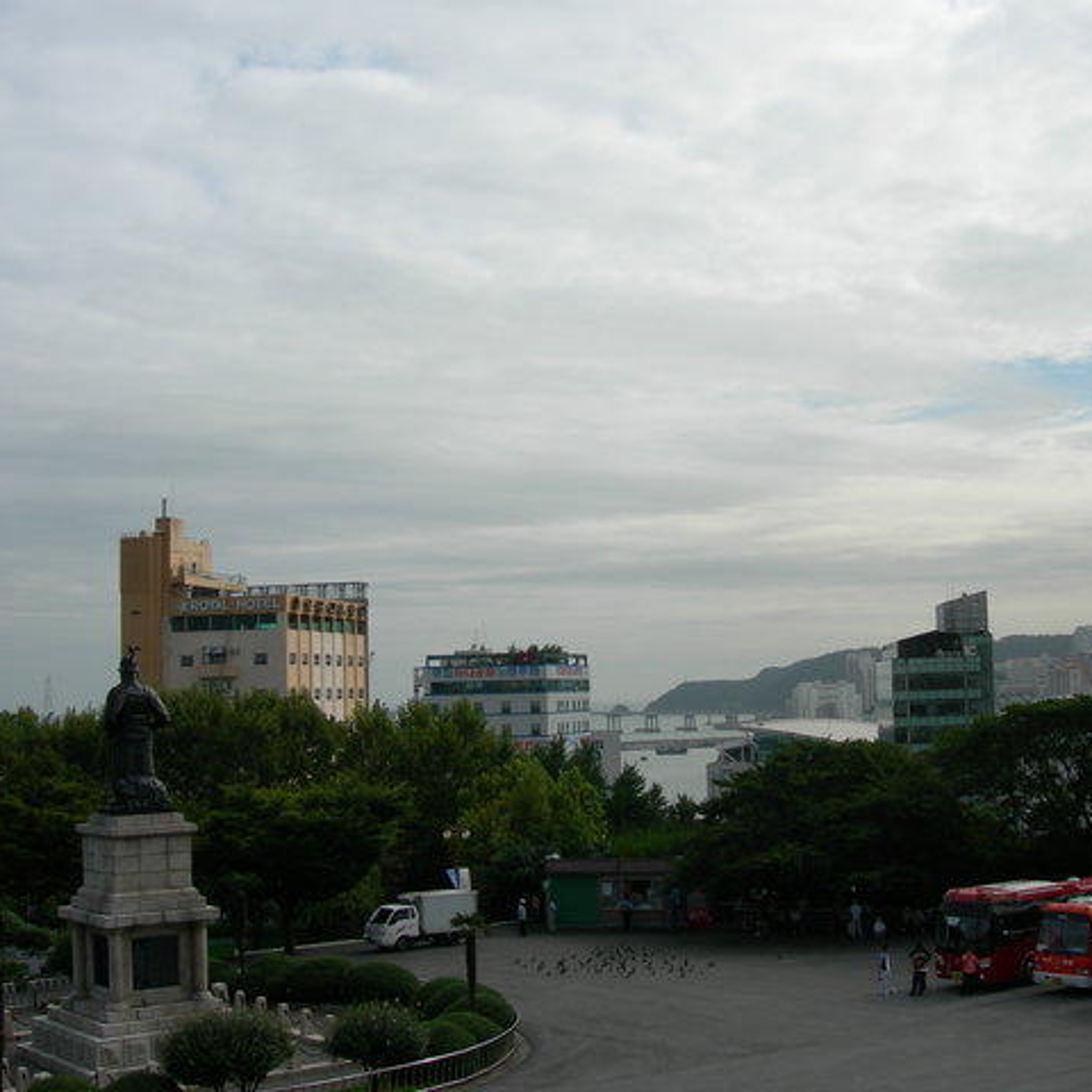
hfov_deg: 34.4
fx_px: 1749
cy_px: 524
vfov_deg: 34.7
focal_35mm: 49
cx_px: 701
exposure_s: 1/1136
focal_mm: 7.8
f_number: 4.8
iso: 50
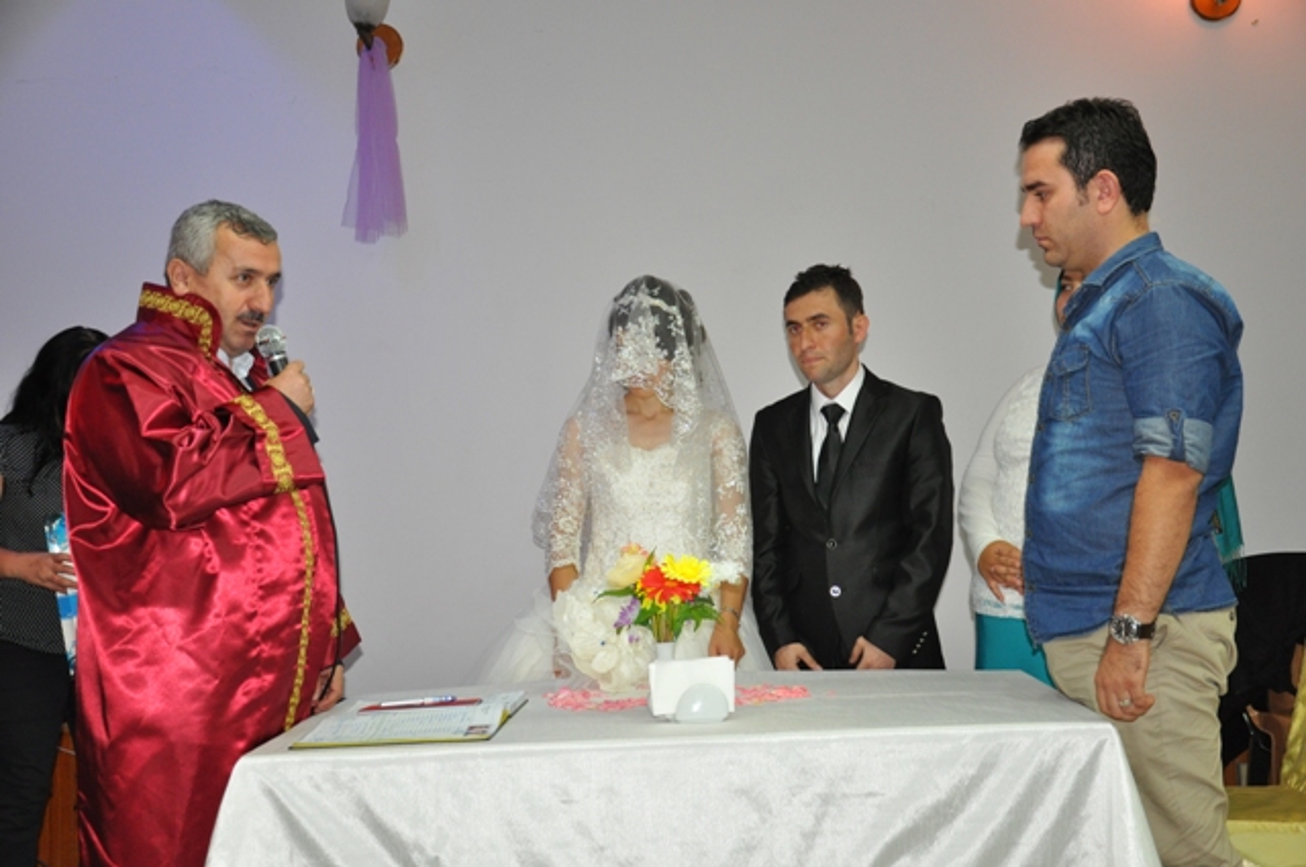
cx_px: 653
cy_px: 434
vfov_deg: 28.0
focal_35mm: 48
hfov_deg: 41.2
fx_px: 1739
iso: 800
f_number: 4.2
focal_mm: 32
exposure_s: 1/60
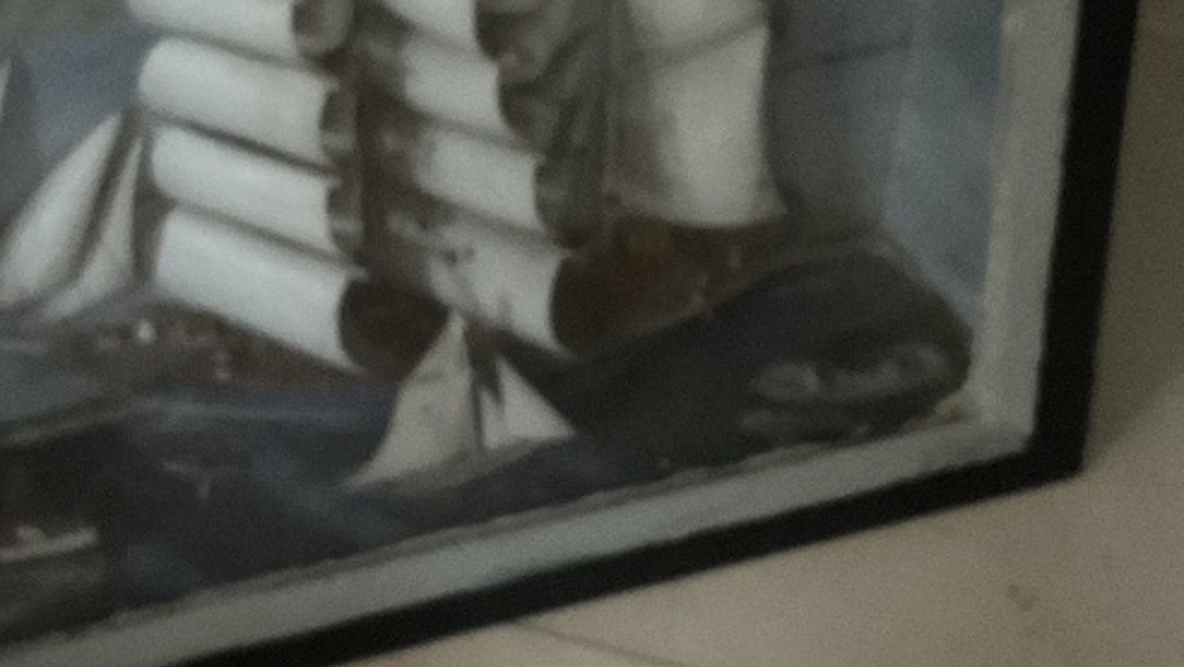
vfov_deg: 15.7
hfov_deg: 27.4
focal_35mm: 77
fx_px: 2418
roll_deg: -1.5
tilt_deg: -43.3
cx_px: 464
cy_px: 246
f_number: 1.8
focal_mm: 3
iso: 500
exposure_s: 1/25
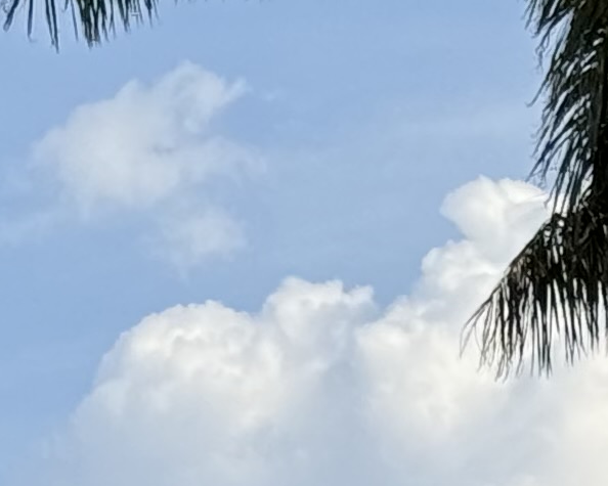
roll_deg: +0.4
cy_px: 1318
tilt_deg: +4.6
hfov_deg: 6.1
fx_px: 5721
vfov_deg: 4.7
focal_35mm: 318
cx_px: 590
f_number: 1.78
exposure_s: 1/3257
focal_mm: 6.86
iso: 64
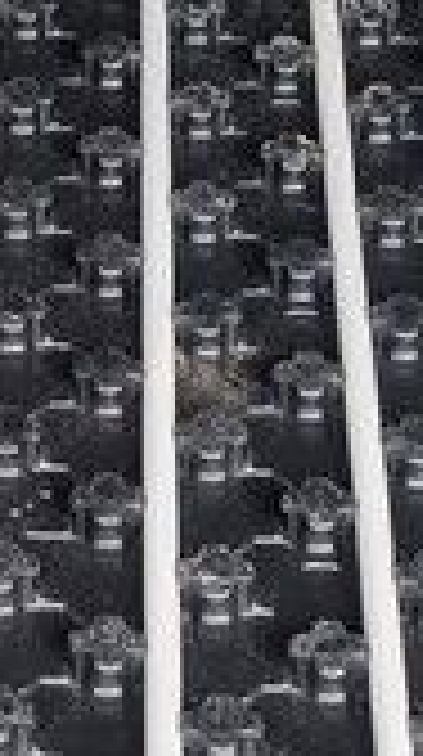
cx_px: -225
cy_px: -144
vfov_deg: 12.2
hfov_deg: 6.9
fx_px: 3464
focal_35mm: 173
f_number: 1.8
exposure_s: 1/100
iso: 64
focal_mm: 5.4
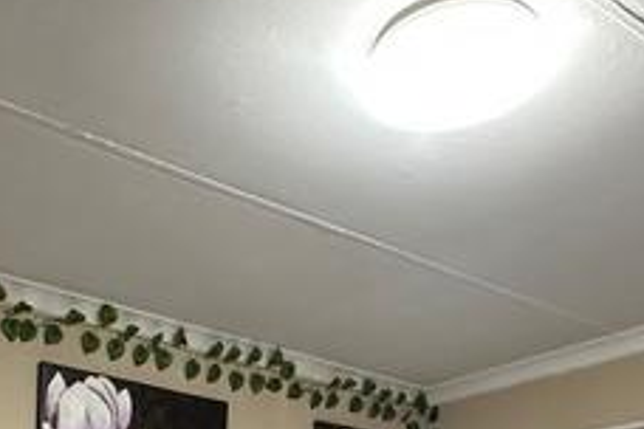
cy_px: 669
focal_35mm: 51
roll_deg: -2.1
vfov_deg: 21.5
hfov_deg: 38.6
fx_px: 912
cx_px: 240
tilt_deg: -0.8
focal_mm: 2.22
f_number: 2.2
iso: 500
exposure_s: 1/50
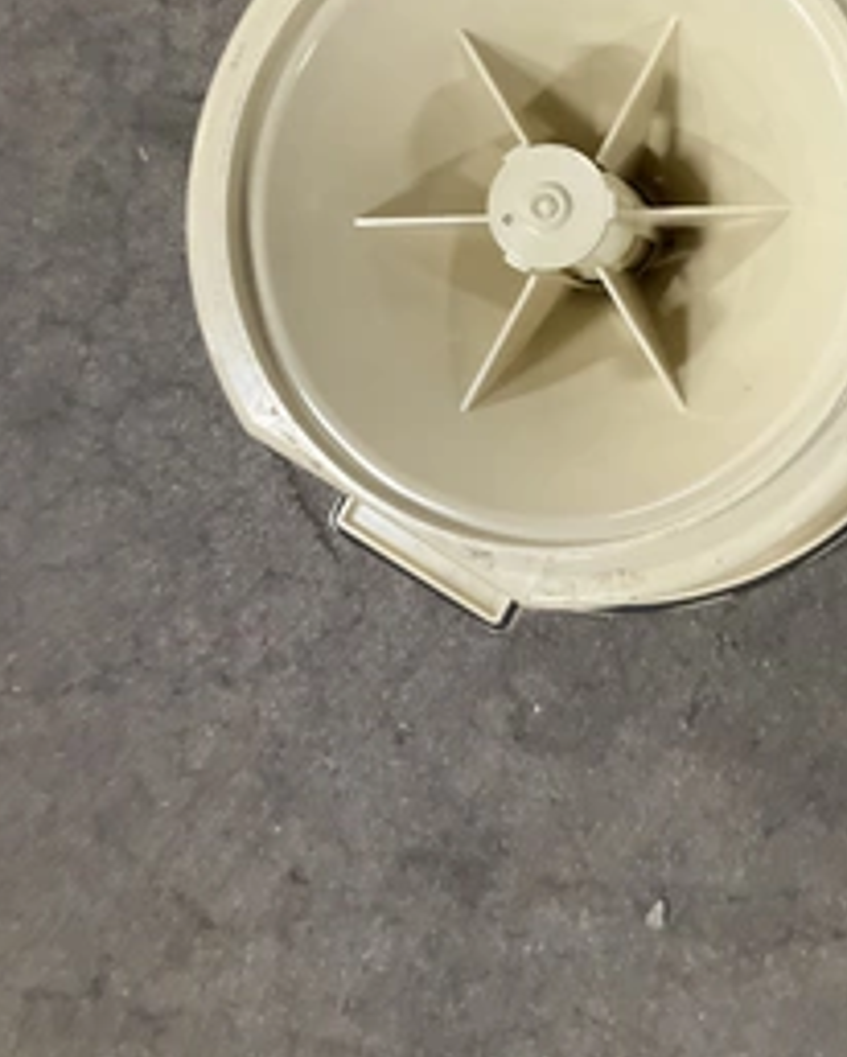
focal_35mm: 44
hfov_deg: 33.8
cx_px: 584
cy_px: 243
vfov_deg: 40.6
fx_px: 1377
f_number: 1.8
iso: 200
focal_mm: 3
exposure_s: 1/60
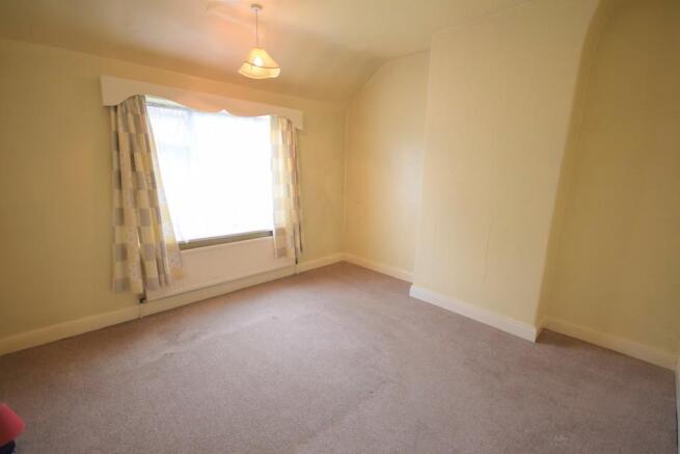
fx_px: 283
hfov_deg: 100.4
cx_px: 340
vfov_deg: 77.4
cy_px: 227
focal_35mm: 15
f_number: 4.5
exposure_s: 1/80
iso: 400
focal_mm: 10
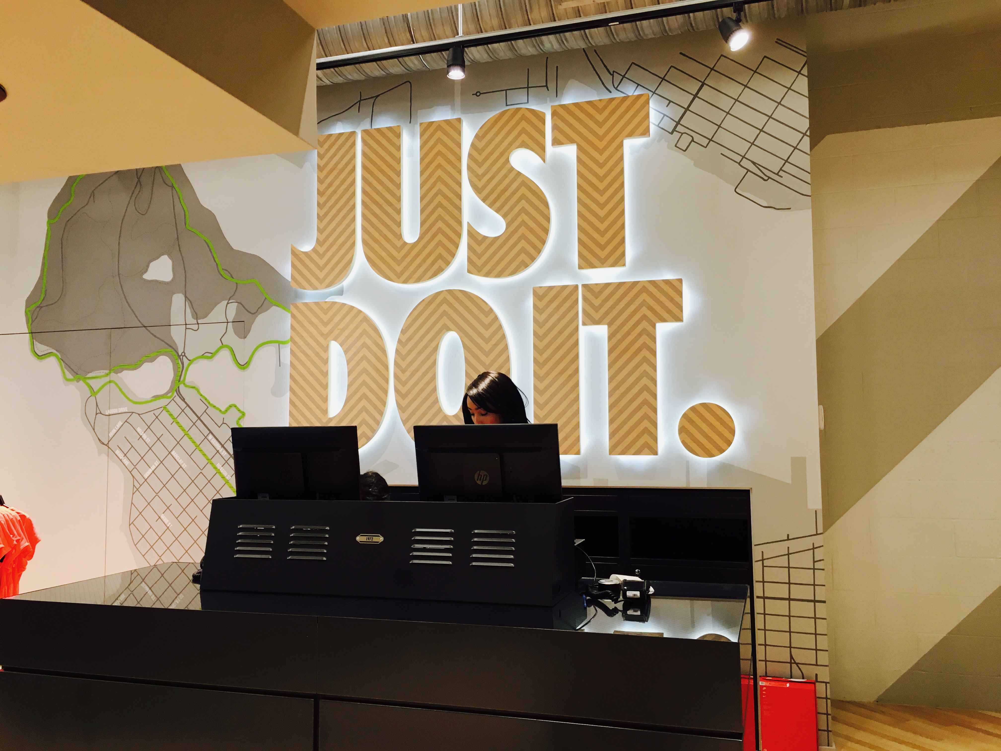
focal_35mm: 29
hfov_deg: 61.7
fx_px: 839
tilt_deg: +2.6
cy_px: 376
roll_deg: +0.1
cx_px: 500
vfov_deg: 48.2
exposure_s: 1/30
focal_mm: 4.15
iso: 64
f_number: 2.2
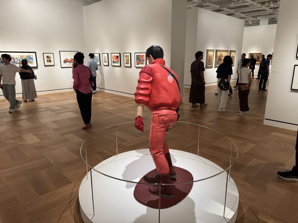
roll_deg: -0.8
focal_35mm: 24
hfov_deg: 71.6
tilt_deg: -15.0
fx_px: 207
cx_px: 149
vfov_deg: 56.8
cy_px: 112
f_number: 1.78
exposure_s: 1/60
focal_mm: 6.76
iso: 800
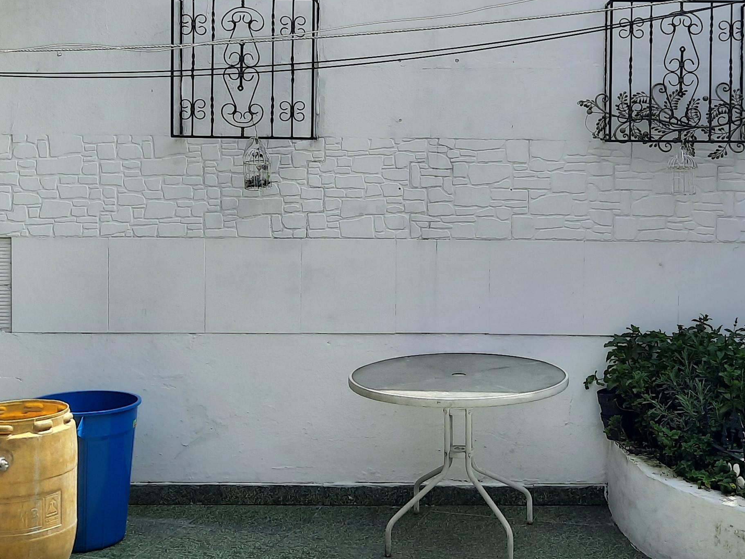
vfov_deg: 26.4
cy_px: 191
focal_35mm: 55
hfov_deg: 34.8
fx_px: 1184
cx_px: 452
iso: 32
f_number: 2
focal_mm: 4.6
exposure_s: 1/817
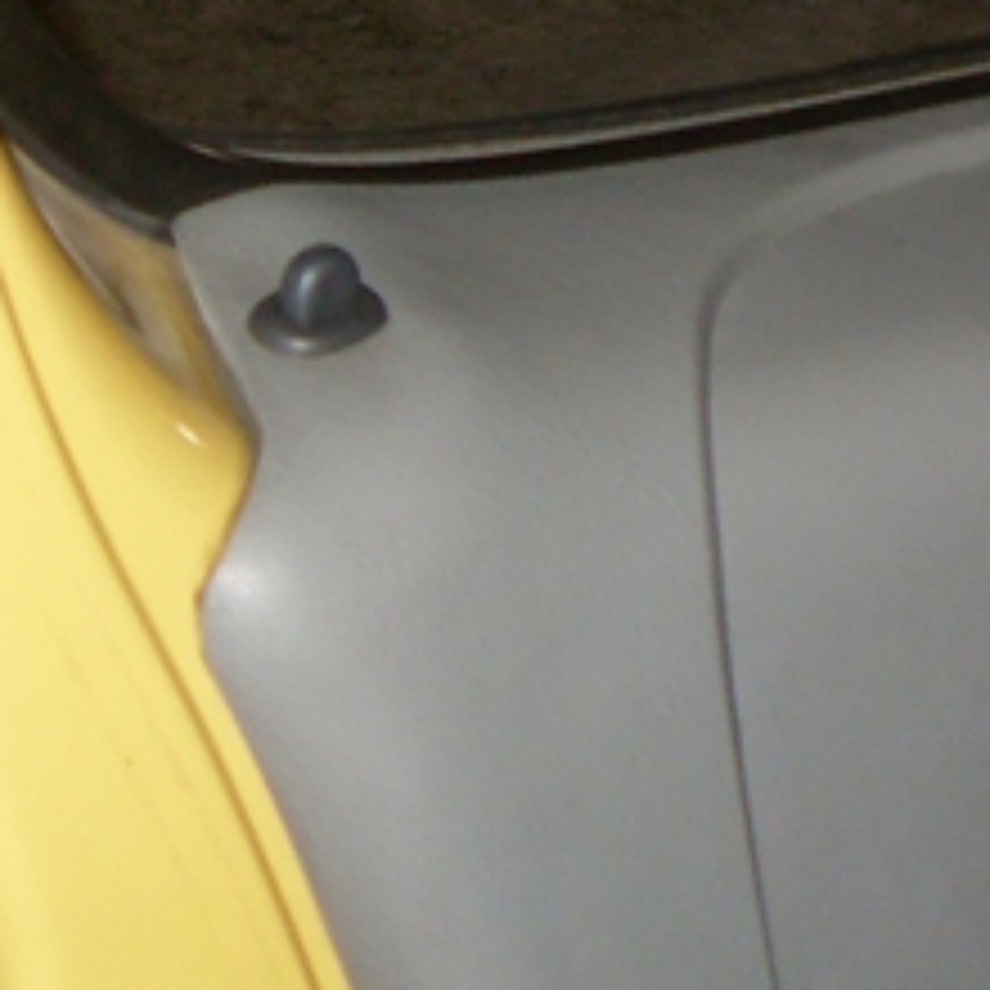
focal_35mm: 152
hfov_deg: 11.0
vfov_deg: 11.3
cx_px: 1588
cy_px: -198
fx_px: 4918
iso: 100
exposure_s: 1/45
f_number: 2.8
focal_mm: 6.3
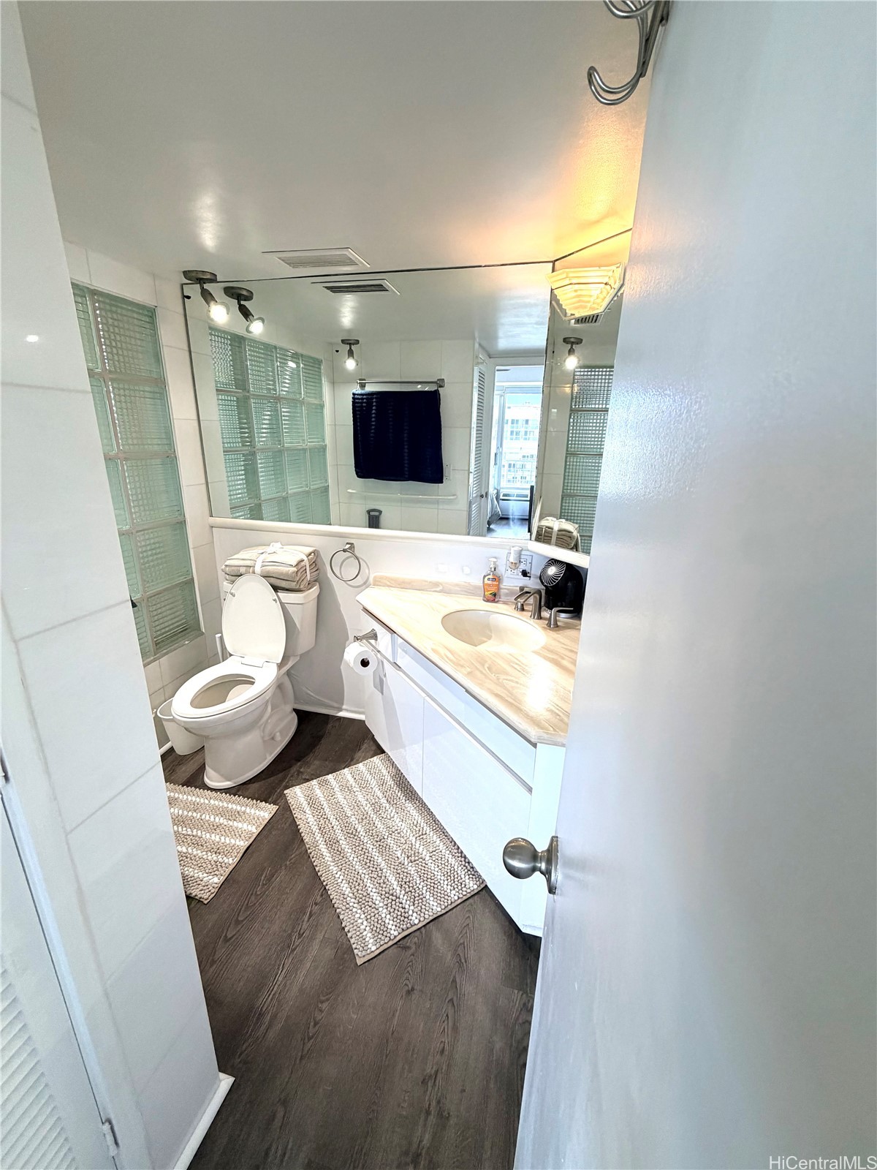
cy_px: 585
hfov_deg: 85.7
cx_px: 438
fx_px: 473
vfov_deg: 102.1
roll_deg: -2.2
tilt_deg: -16.8
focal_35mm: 14
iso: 160
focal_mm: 2.22
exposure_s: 1/120
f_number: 2.2
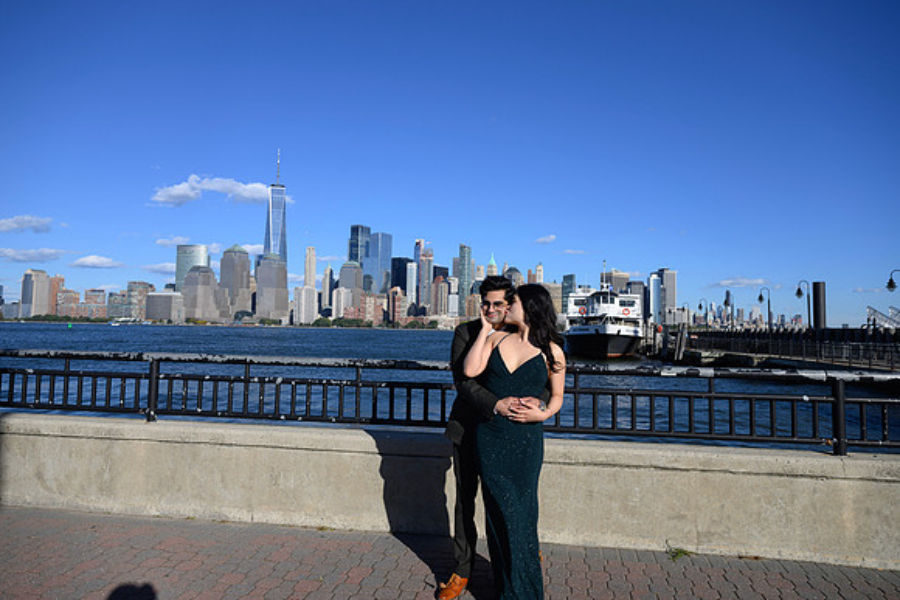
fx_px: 600
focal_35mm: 24
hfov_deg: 73.7
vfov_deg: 53.2
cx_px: 450
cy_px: 300
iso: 64
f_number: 5.6
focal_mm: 24
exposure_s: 1/500
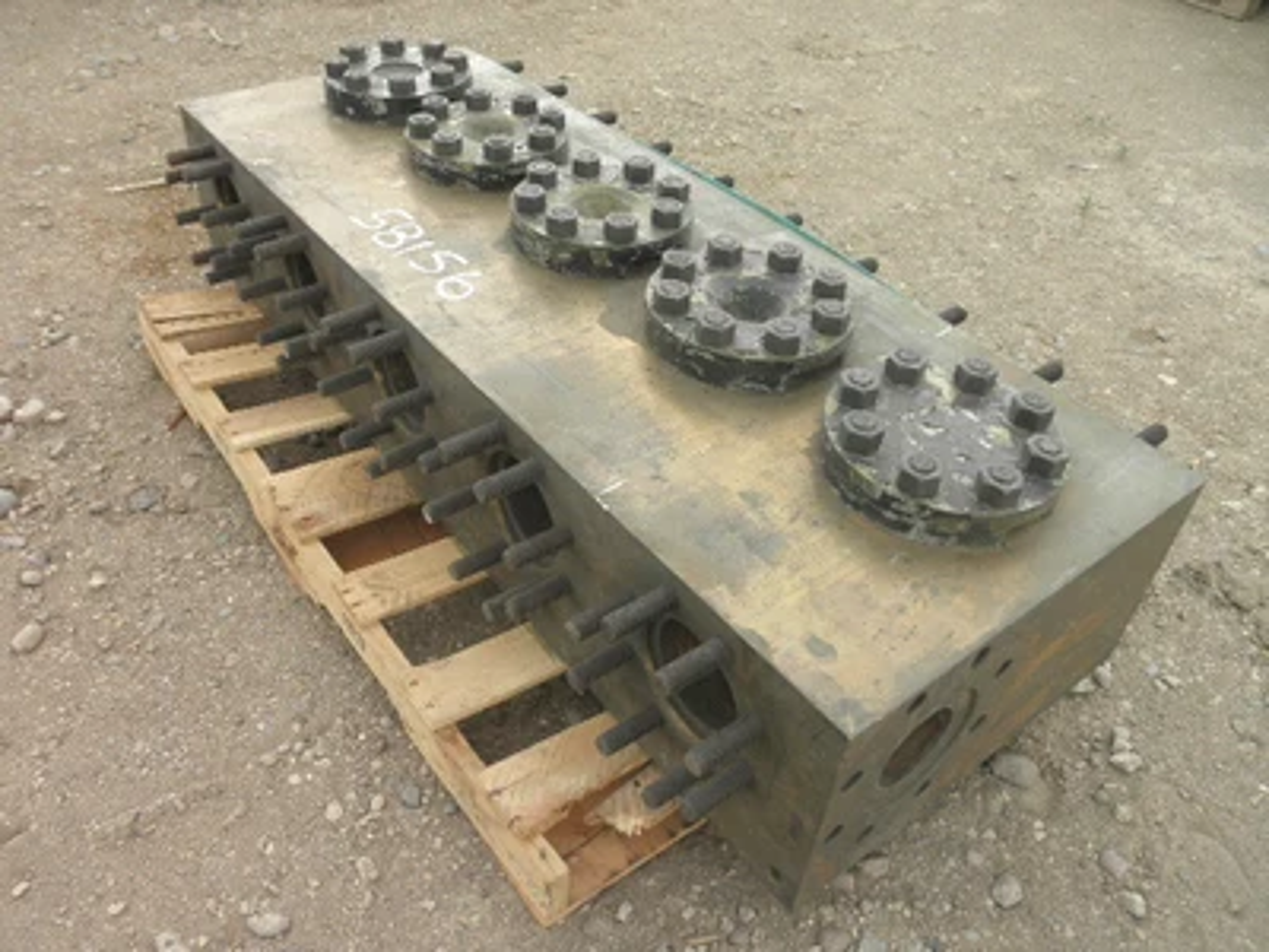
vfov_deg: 49.7
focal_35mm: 28
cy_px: 476
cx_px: 634
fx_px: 1026
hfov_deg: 63.4
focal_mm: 5
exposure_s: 1/80
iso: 64
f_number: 3
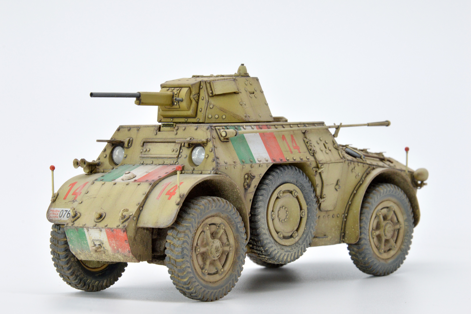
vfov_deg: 8.7
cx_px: 236
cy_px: 157
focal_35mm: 158
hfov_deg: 13.1
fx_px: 2059
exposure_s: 1/20
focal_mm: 105
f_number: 18
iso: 800
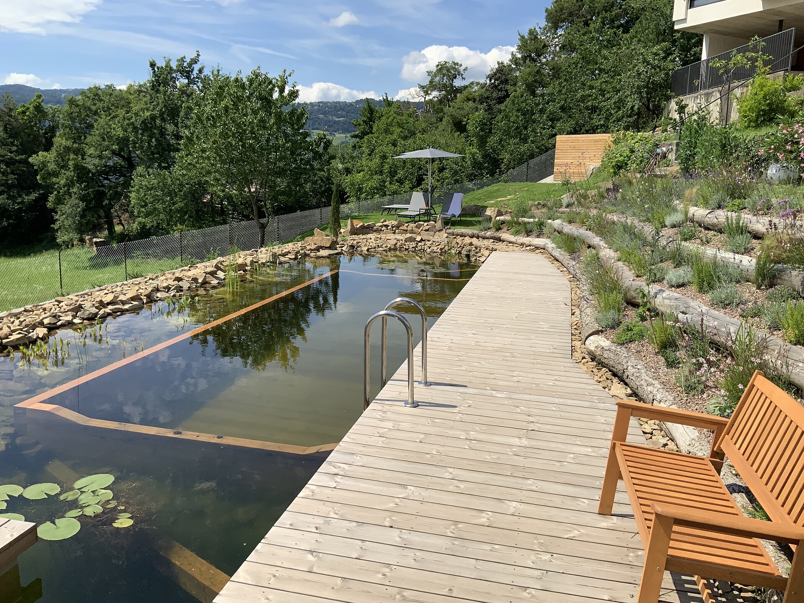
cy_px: 302
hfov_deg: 61.7
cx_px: 402
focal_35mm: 29
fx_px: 674
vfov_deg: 48.2
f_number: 1.8
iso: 20
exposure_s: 1/2667
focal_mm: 3
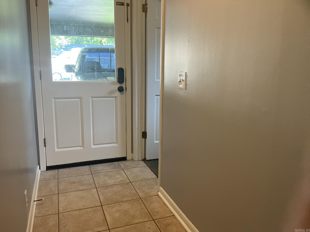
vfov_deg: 49.7
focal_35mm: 28
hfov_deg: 63.4
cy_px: 116
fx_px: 251
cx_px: 155
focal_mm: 3
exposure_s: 1/60
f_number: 1.8
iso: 200
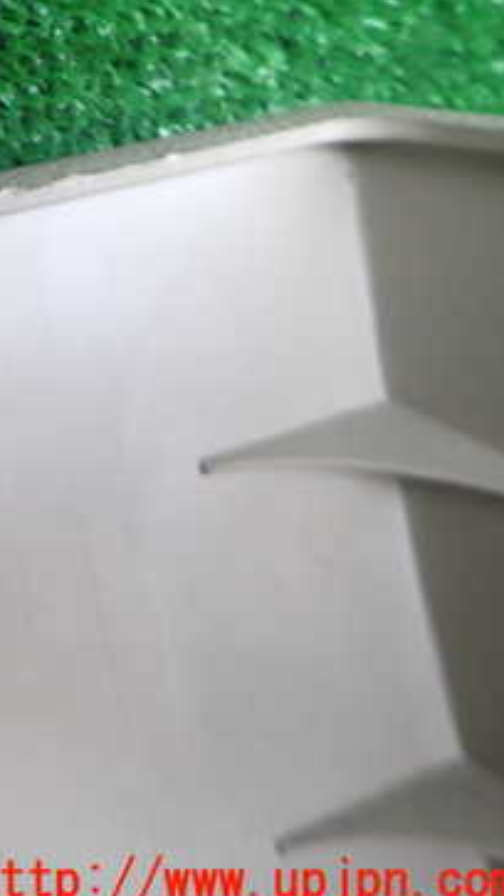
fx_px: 1070
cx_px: -210
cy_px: 358
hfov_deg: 22.6
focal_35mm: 45
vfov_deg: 45.2
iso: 100
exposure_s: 1/125
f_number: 2
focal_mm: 4.5
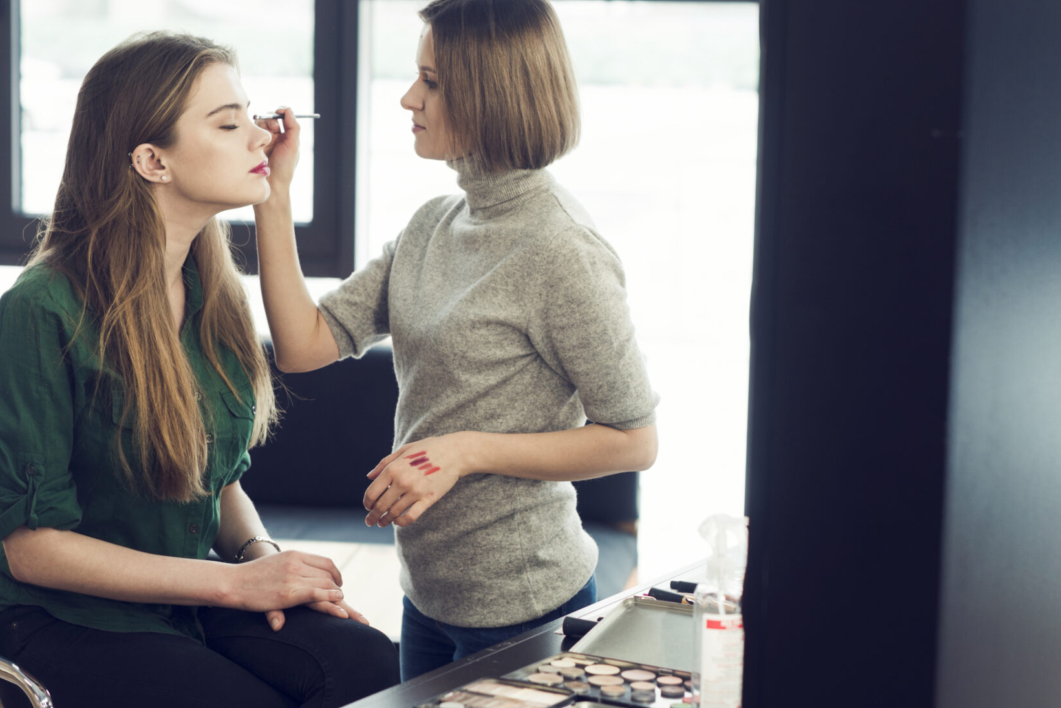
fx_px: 2300
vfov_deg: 17.5
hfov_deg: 26.0
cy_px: 307
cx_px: 526
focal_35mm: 78
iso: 320
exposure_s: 1/160
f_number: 2.8
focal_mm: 50
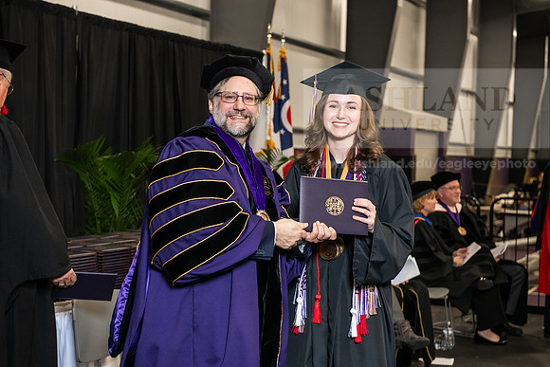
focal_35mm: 62
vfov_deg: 21.9
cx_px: 275
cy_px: 184
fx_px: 947
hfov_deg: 32.4
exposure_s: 1/200
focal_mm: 62
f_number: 5
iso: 2500
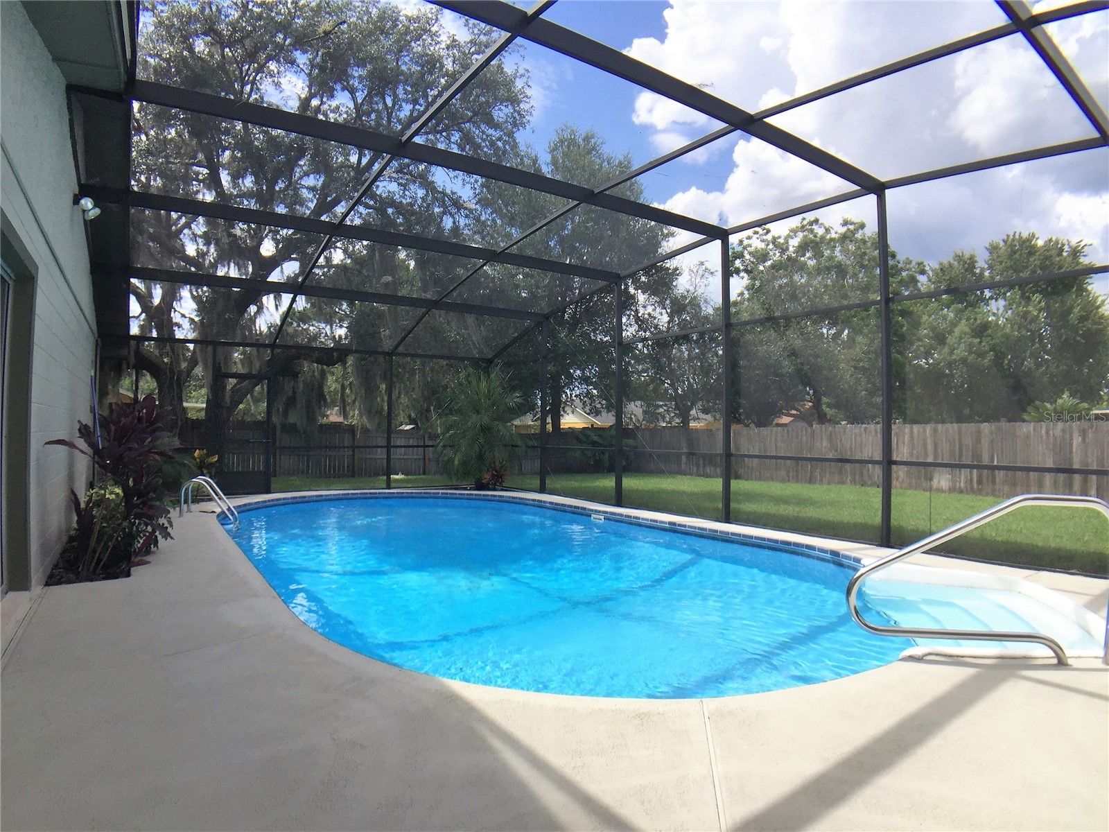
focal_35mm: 29
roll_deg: -2.0
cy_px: 416
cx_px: 554
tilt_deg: +0.3
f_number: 2.2
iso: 32
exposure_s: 1/1199
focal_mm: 4.15
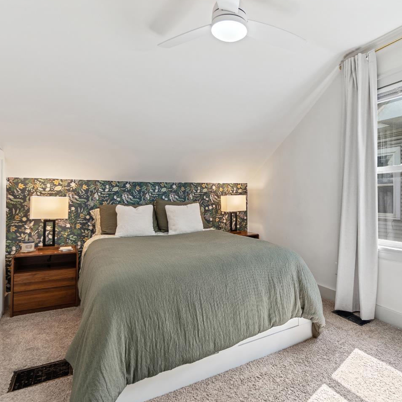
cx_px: 242
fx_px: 263
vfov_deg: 74.8
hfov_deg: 74.0
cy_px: 198
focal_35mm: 20
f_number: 4
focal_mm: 10
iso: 250
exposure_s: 1/25
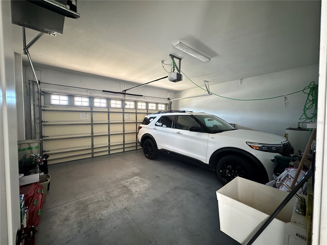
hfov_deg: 102.1
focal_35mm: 14
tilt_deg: -1.7
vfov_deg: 85.7
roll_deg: -0.8
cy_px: 122
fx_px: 132
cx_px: 164
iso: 320
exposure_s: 1/70
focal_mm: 2.22
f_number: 2.2
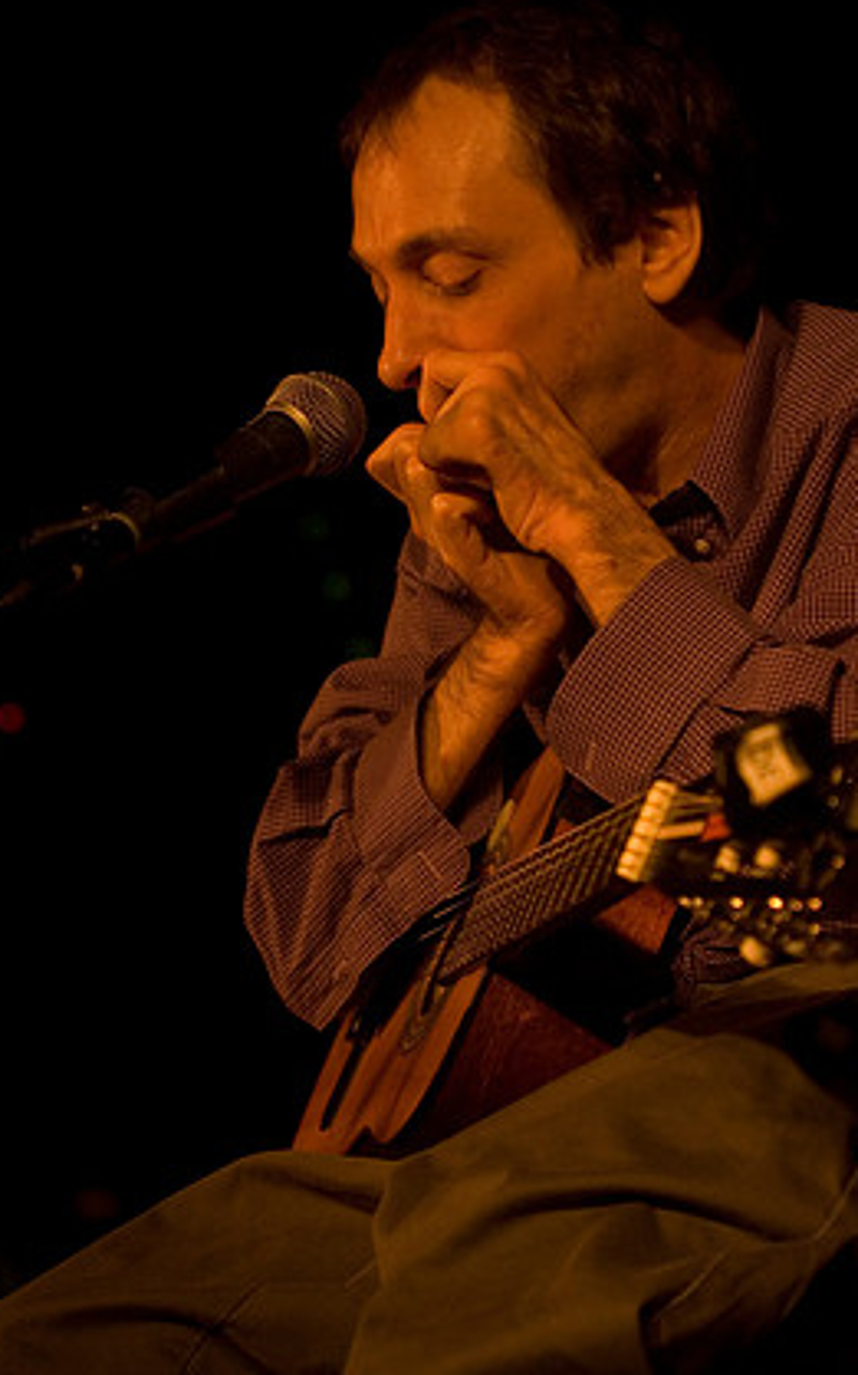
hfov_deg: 11.4
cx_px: 416
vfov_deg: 18.1
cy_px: 720
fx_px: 4305
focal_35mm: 115
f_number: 3.2
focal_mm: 70
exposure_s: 1/50
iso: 800
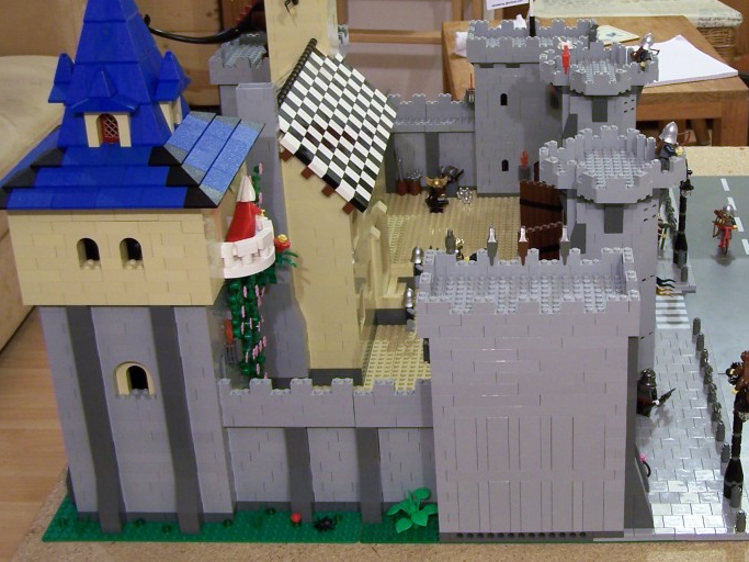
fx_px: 1233
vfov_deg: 25.6
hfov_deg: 33.2
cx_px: 556
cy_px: 212
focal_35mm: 57
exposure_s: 1/2
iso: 80
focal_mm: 6.3
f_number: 2.8
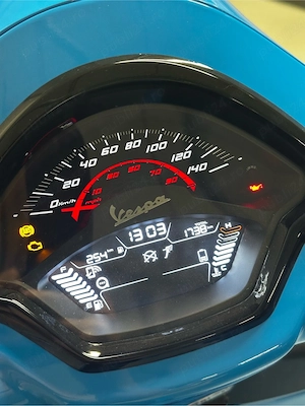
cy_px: 203
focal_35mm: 48
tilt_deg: -44.5
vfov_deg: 39.7
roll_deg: -3.7
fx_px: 564
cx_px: 152
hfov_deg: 30.3
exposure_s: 1/33
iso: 250
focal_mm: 6.86
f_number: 1.78
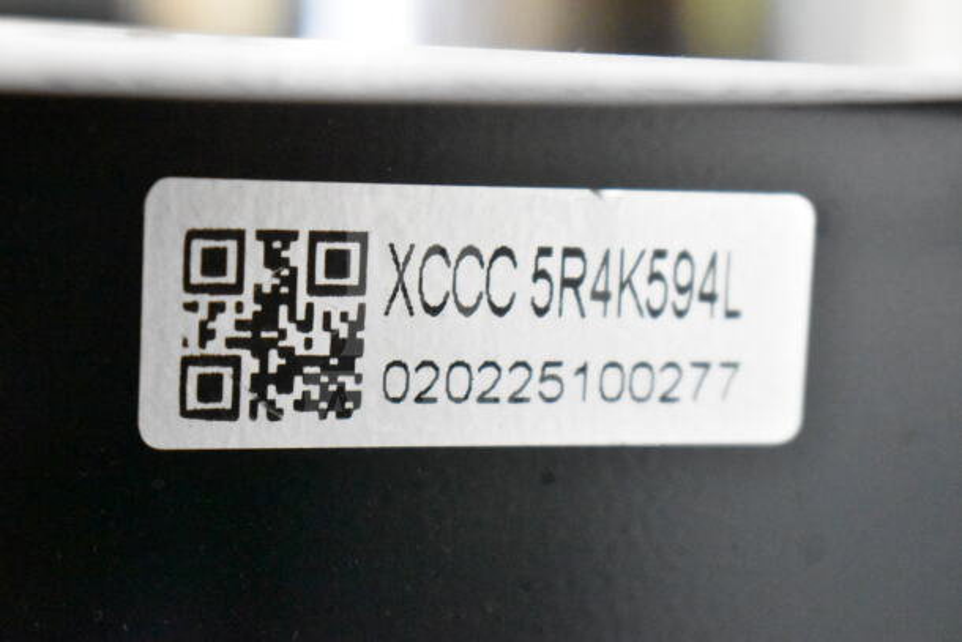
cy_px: 321
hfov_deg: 24.6
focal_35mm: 82
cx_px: 481
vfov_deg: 16.6
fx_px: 2205
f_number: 5.6
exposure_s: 1/100
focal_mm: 55
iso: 18000
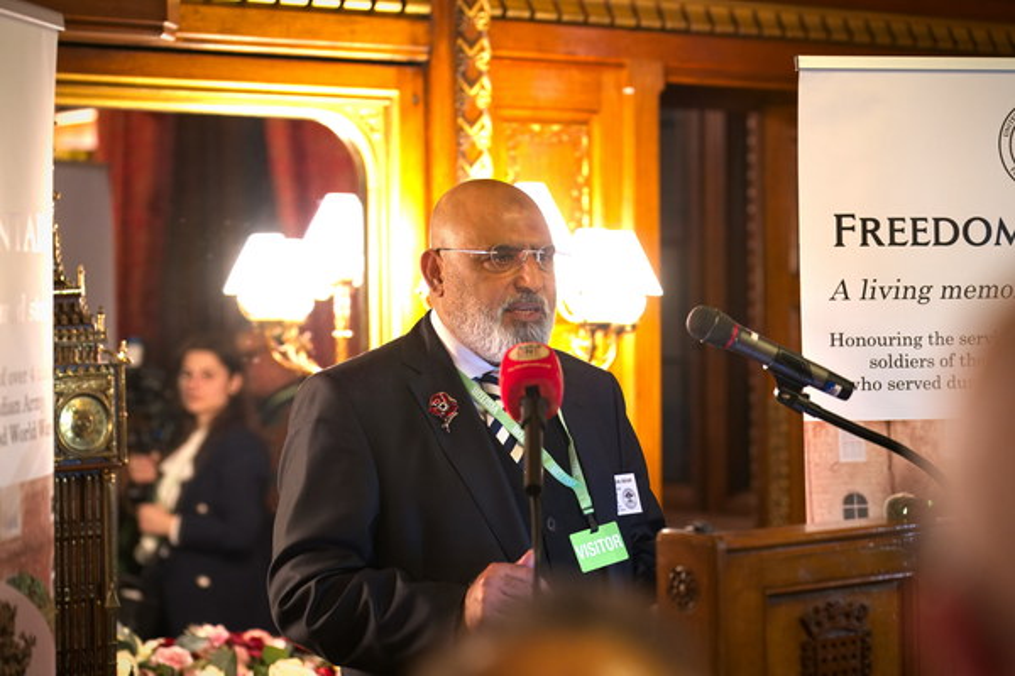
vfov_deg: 16.5
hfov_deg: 24.5
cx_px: 508
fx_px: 2340
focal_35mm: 83
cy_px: 338
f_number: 2.8
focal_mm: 83
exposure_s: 1/100
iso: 1600
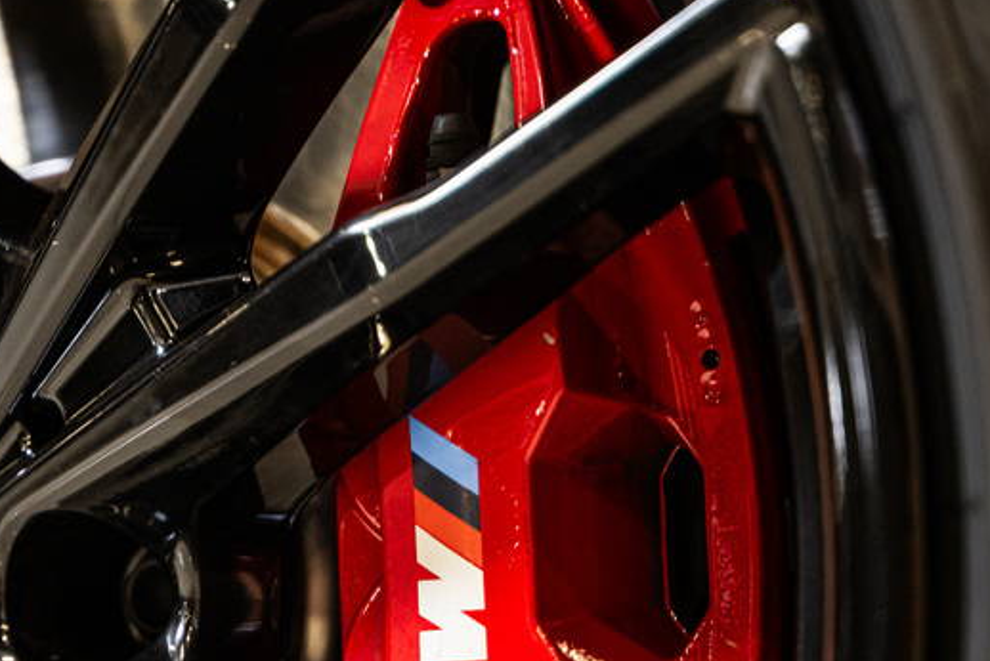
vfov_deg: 9.3
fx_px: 4072
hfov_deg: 13.9
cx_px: 460
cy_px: 550
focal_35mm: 148
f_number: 2.8
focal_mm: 75
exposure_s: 1/160
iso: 800
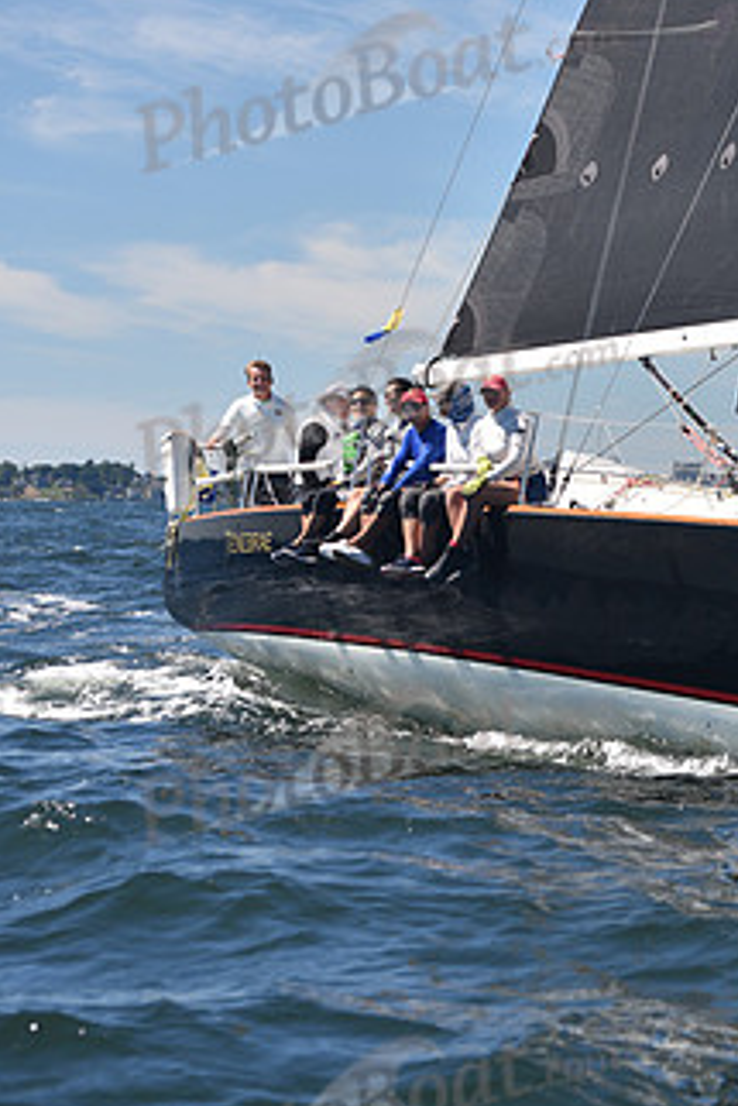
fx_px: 3870
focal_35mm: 126
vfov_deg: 16.3
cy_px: 531
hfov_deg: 10.8
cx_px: 800
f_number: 4
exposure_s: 1/800
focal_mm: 70
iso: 200
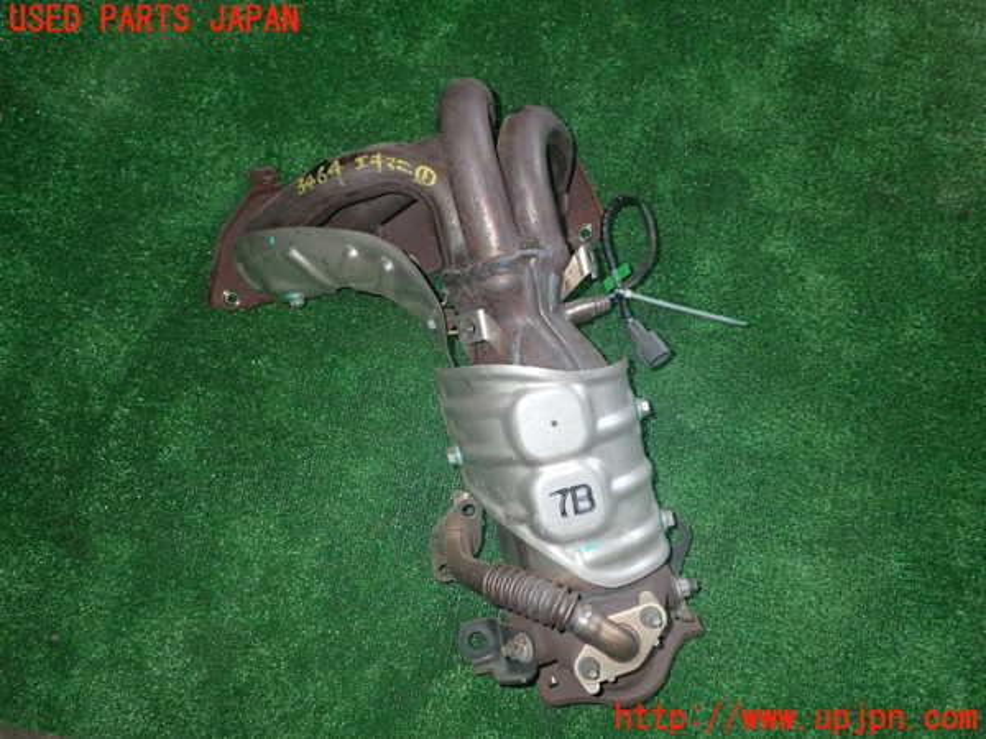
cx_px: 493
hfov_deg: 60.0
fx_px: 855
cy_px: 370
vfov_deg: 46.8
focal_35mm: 30
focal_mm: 5.4
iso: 320
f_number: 6.3
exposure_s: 1/30
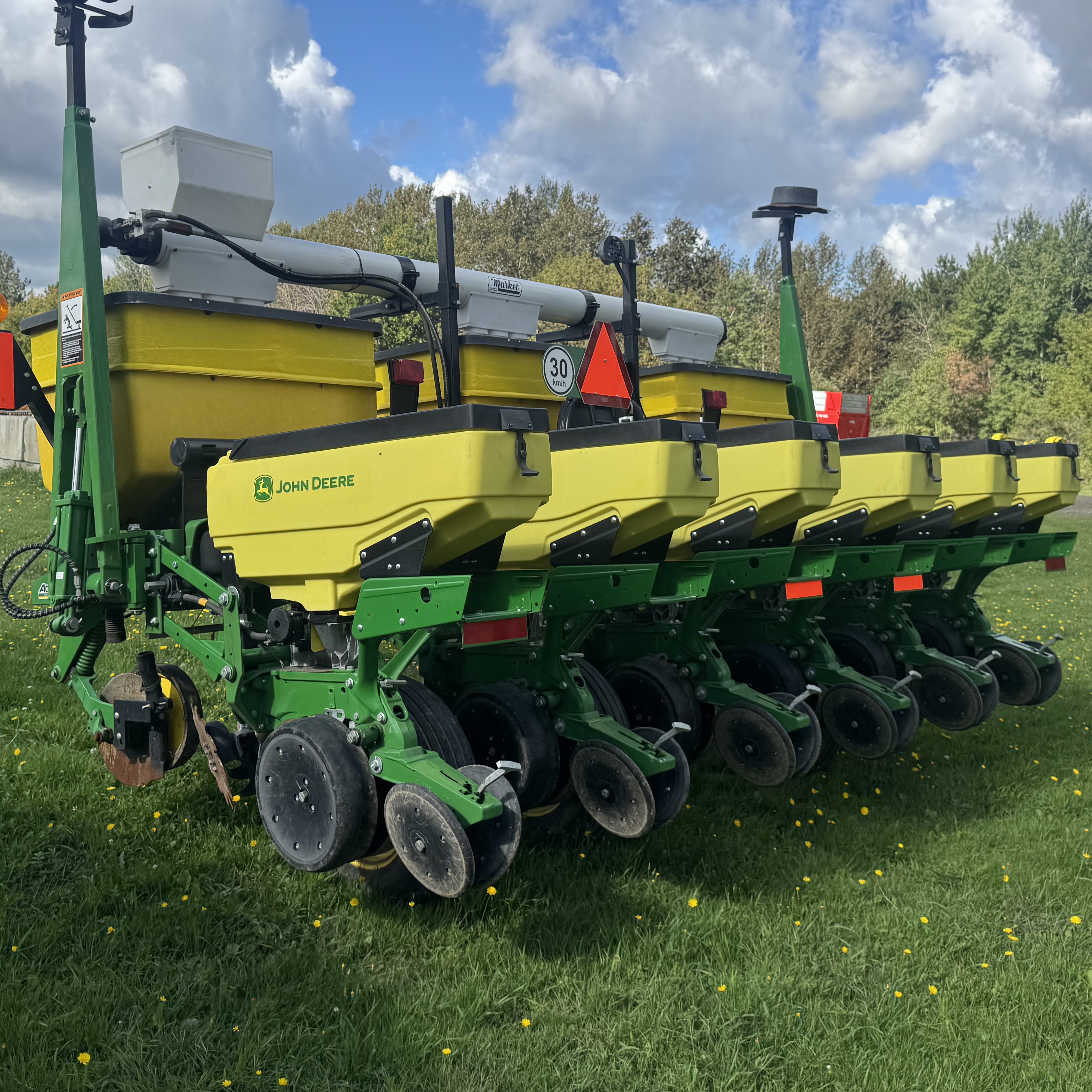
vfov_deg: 45.9
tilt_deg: -3.9
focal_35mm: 36
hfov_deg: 46.0
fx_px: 1285
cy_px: 469
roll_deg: -2.3
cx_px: 484
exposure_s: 1/3597
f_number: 1.78
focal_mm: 6.76
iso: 80
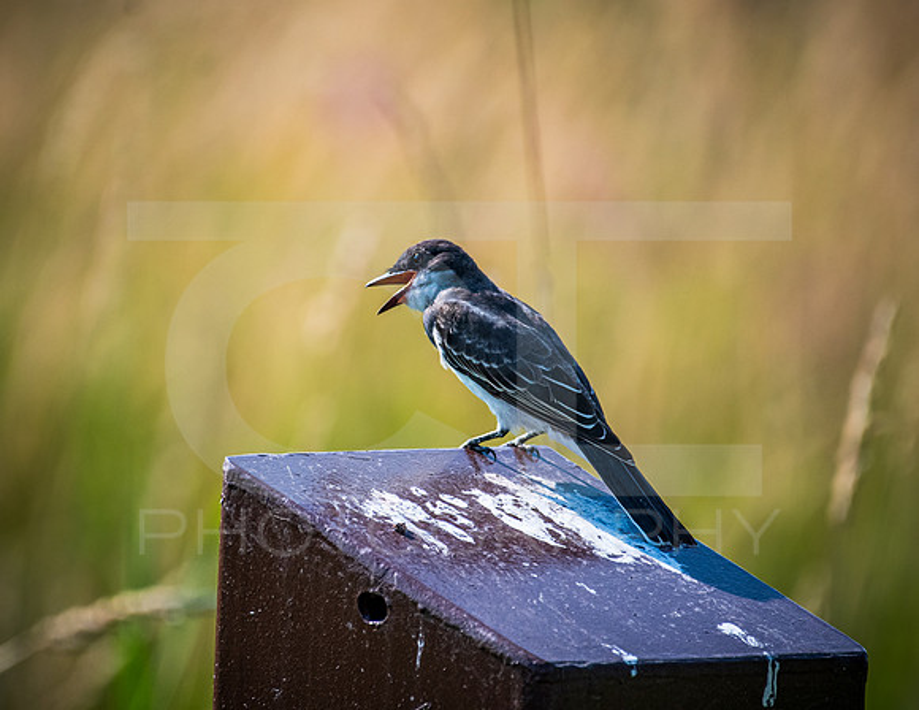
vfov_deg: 1.6
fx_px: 25950
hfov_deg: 2.0
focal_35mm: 967
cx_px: 404
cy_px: 295
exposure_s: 1/3200
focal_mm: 500
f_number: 5.6
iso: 640
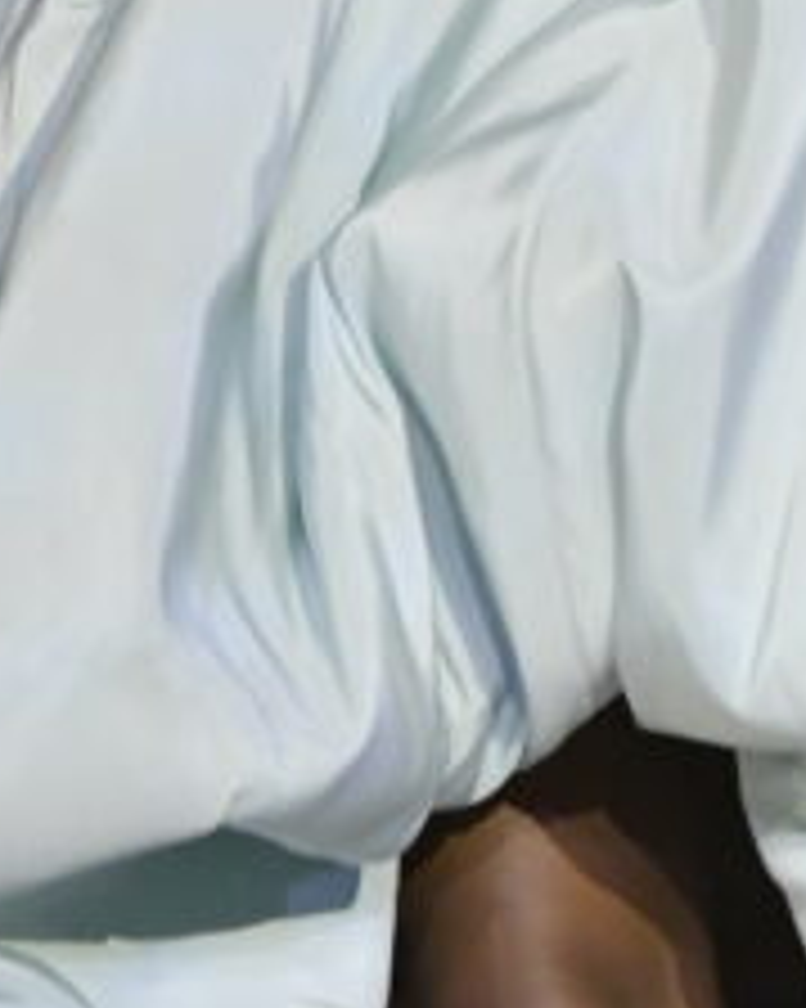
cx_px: 594
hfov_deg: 2.0
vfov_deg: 2.5
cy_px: -540
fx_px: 23483
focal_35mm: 787
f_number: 3.5
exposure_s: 1/320
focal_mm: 125
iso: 3200
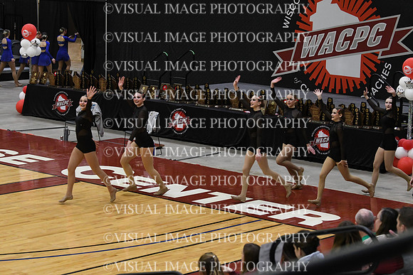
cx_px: 206
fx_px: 1205
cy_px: 138
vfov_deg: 13.0
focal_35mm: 105
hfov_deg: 19.5
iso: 5000
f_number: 4
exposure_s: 1/500
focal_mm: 70
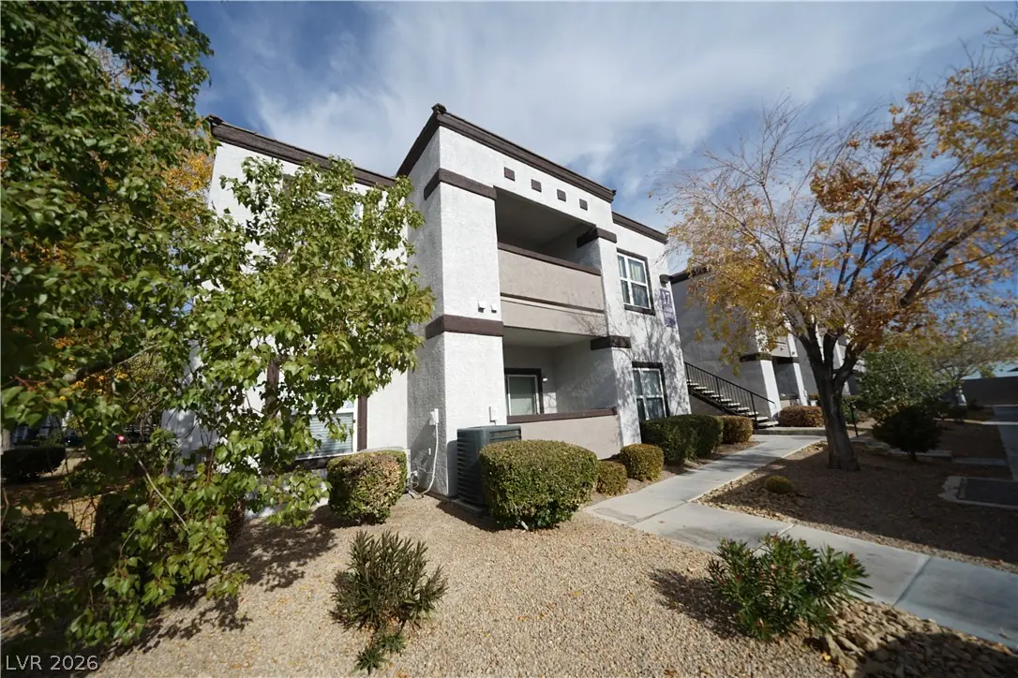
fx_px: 339
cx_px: 509
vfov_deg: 90.0
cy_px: 339
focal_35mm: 12
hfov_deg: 112.6
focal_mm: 12
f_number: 6.3
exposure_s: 1/250
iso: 50
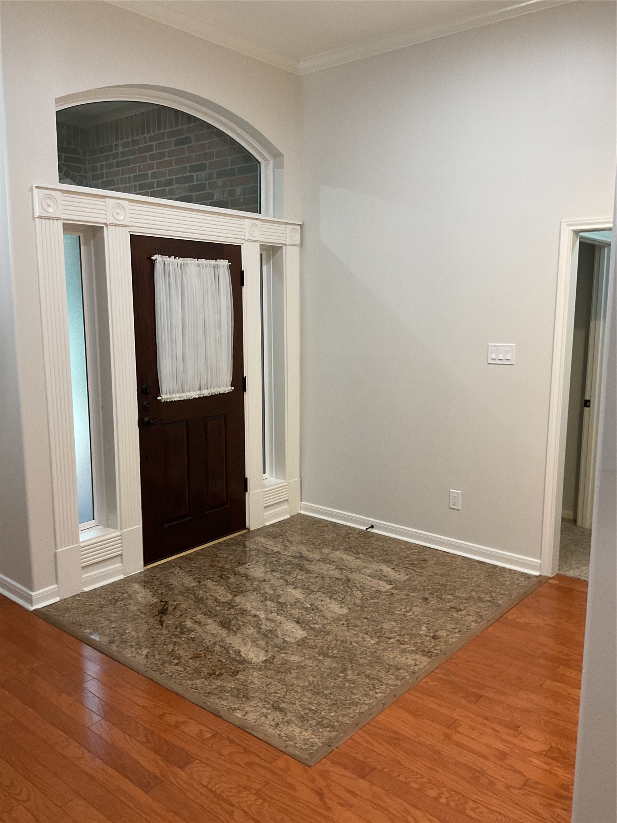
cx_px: 308
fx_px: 689
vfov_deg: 61.7
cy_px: 412
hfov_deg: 48.2
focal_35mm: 29
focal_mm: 3
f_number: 1.8
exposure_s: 1/60
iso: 125
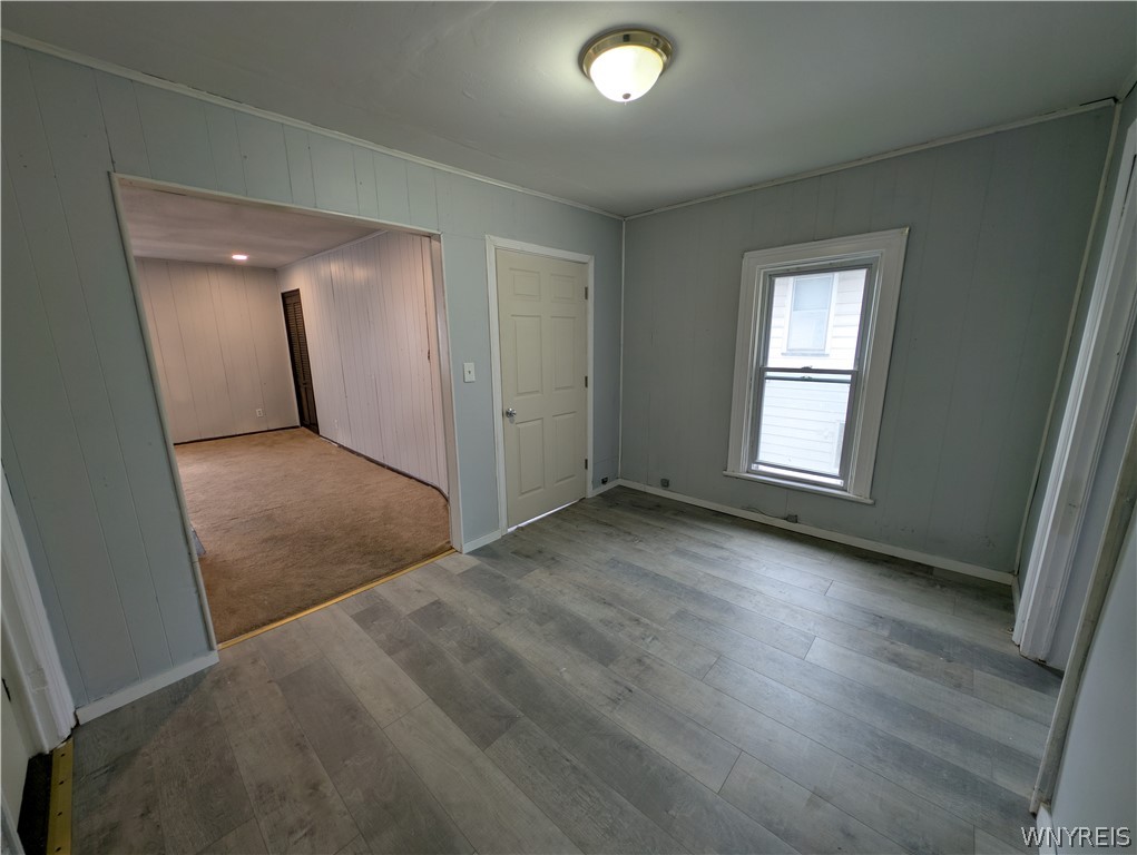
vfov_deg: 94.6
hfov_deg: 110.5
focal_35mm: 12
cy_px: 428
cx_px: 568
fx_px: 395
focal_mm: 2.23
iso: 43
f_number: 1.95
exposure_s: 1/30
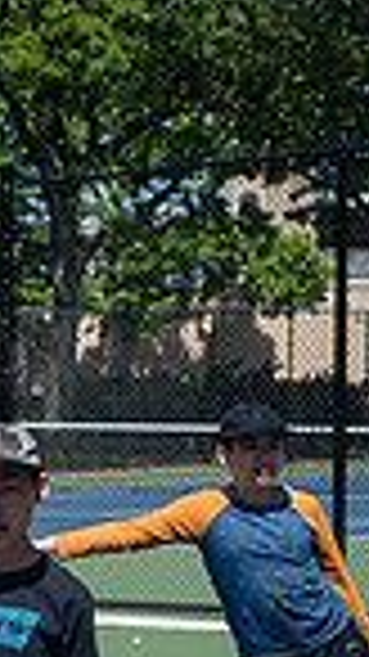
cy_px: 610
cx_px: -606
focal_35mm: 149
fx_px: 2595
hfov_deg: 7.4
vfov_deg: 14.3
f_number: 4
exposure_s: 1/2000
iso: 200
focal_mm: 35
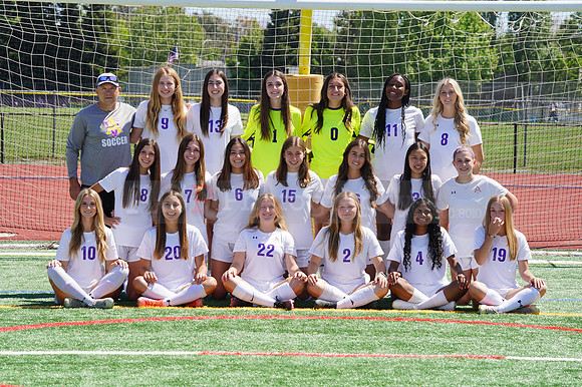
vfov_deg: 9.1
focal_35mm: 150
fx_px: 2424
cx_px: 291
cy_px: 194
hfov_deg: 13.7
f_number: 11
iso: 200
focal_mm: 150
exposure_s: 1/250
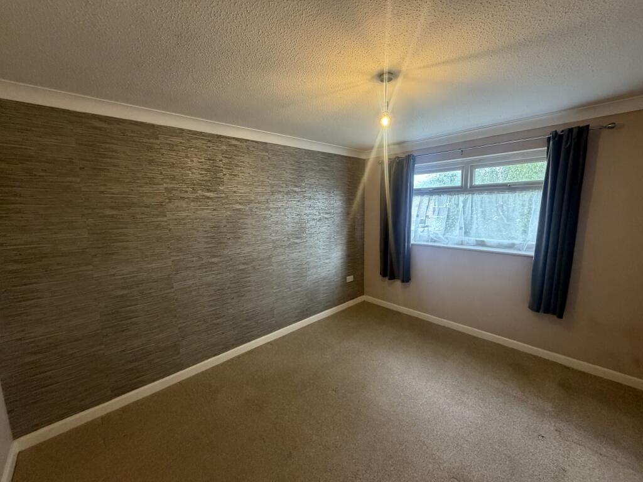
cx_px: 322
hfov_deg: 102.1
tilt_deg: -8.2
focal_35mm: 14
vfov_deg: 85.7
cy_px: 241
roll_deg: +1.0
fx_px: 260
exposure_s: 1/60
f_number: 2.2
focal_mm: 2.22
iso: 320
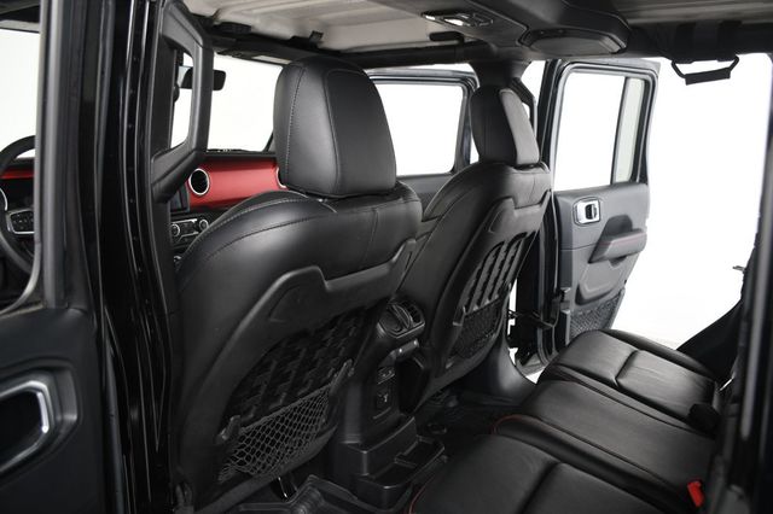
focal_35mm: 30
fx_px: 644
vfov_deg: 43.6
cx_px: 386
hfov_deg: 62.0
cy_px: 257
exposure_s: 1/160
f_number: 3.5
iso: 100
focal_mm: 20
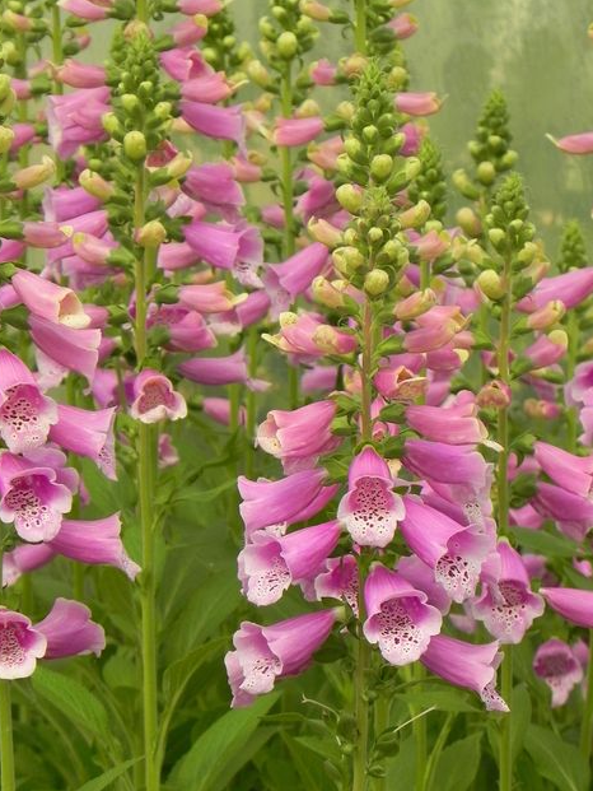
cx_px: 221
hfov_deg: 5.4
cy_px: 303
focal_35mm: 273
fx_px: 6233
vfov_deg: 7.3
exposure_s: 1/1000
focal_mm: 37.7
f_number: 5
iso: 160
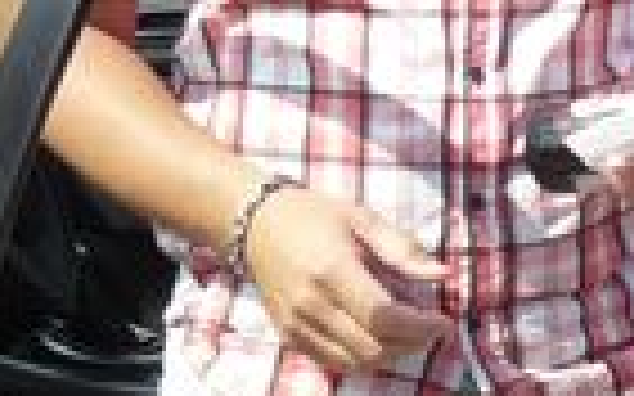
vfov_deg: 7.6
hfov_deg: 11.3
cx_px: 1142
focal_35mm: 173
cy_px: 140
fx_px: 2988
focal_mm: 6
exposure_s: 1/250
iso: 100
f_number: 5
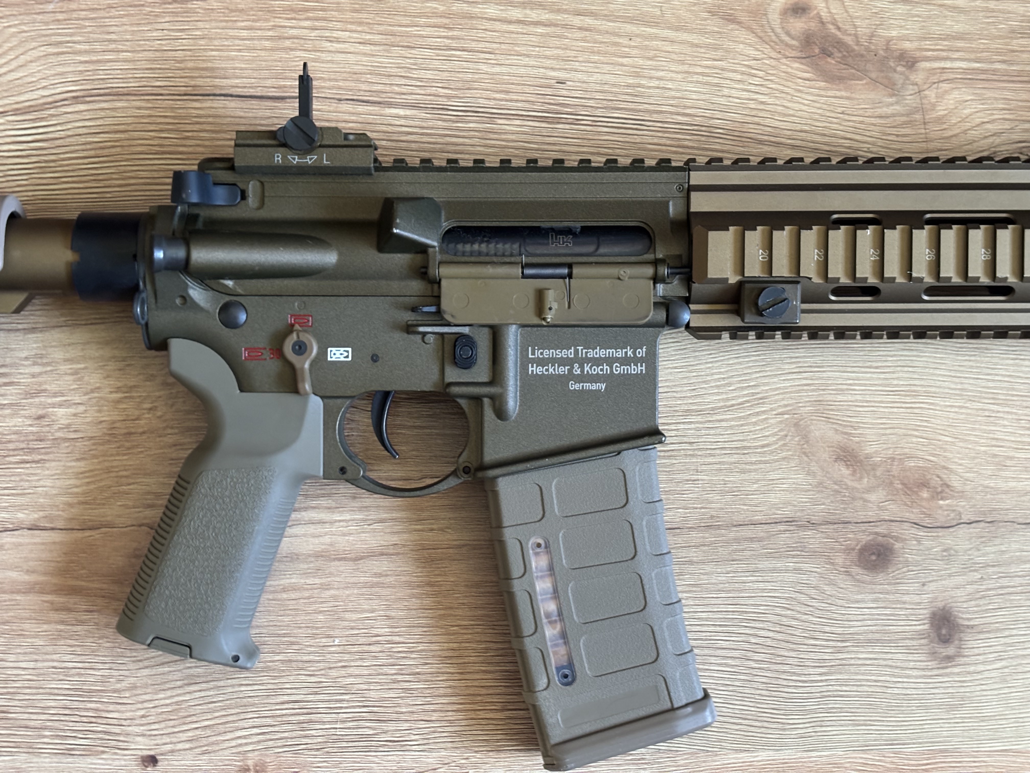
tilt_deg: -86.2
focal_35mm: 52
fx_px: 1547
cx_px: 515
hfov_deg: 36.8
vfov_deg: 28.0
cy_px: 386
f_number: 1.6
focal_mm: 5.96
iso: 320
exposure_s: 1/36
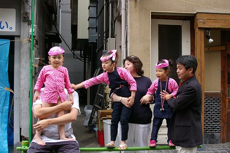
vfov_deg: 29.8
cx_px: 115
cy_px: 76
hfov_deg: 43.7
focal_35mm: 45
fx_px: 287
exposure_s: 1/90
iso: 400
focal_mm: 30
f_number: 6.7
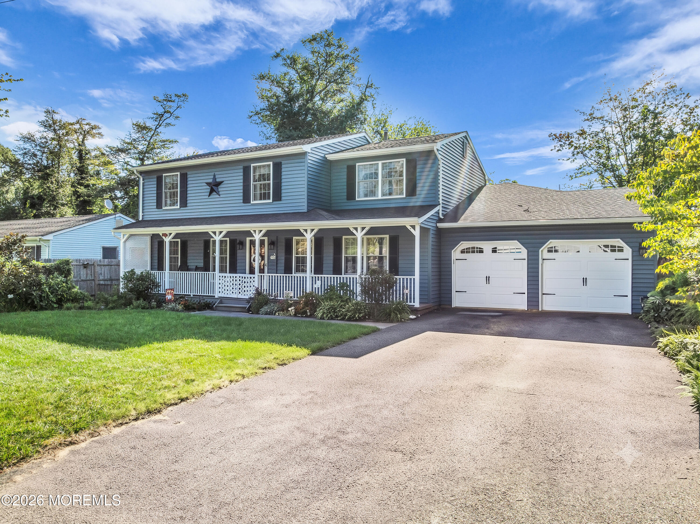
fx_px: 485
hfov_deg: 71.6
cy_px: 262
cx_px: 350
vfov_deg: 56.8
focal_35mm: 24
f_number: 2.8
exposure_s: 1/500
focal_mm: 12.29
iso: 330
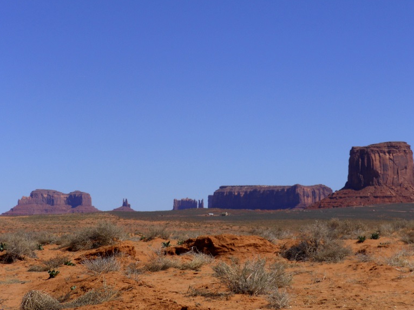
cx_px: 208
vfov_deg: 13.2
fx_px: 1340
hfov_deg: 17.6
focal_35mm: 112
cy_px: 154
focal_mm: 18.3
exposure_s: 1/1000
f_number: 5.4
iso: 80
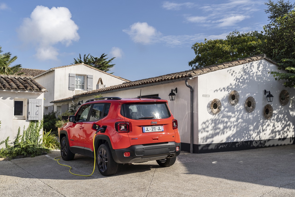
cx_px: 148
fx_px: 303
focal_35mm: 37
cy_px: 98
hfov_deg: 51.9
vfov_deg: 35.9
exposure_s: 1/80
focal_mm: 37
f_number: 8
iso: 100
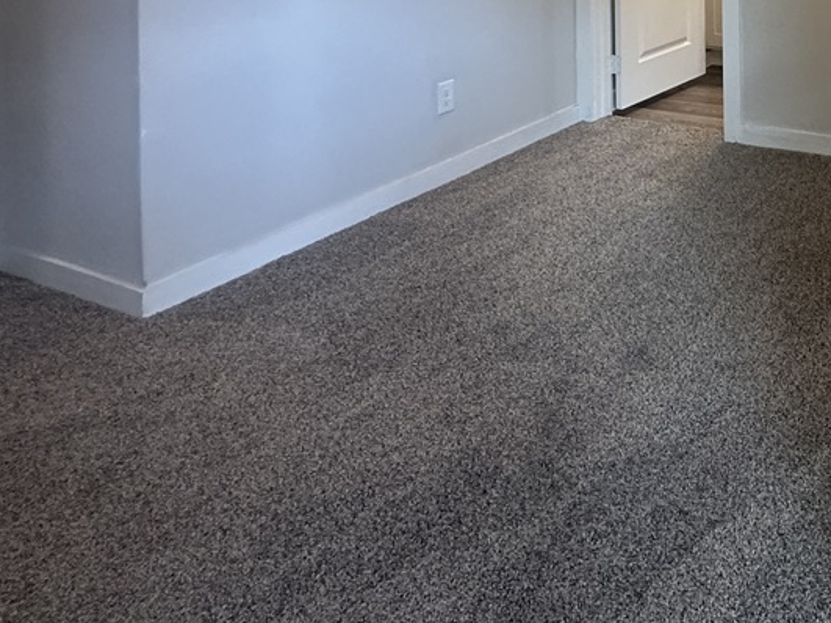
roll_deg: +0.3
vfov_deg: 30.7
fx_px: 912
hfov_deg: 41.8
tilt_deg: -0.2
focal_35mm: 38
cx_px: 850
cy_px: -158
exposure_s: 1/60
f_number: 2.2
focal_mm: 2.22
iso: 320
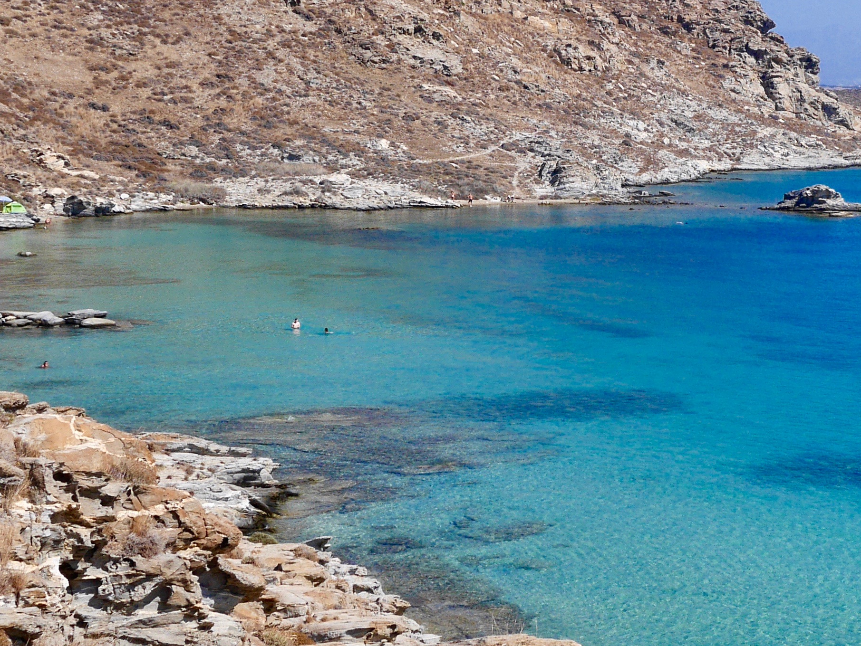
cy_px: 231
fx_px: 1767
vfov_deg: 20.7
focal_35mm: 71
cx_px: 671
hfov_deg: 26.9
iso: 200
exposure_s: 1/640
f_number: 9
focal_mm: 14
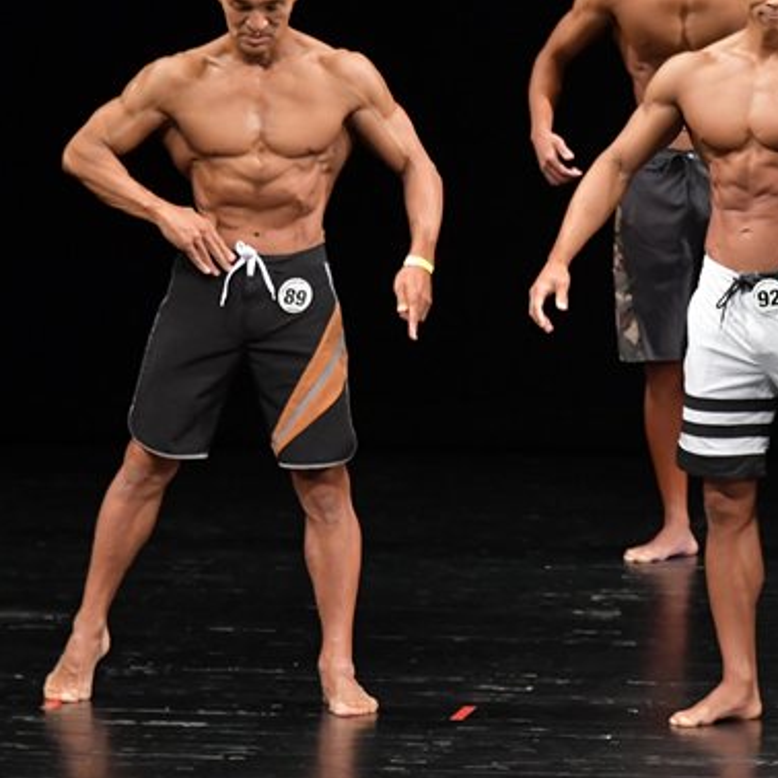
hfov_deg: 3.9
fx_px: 11290
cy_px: 329
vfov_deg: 3.9
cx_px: 612
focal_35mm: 444
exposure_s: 1/400
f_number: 5.6
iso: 3200
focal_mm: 170
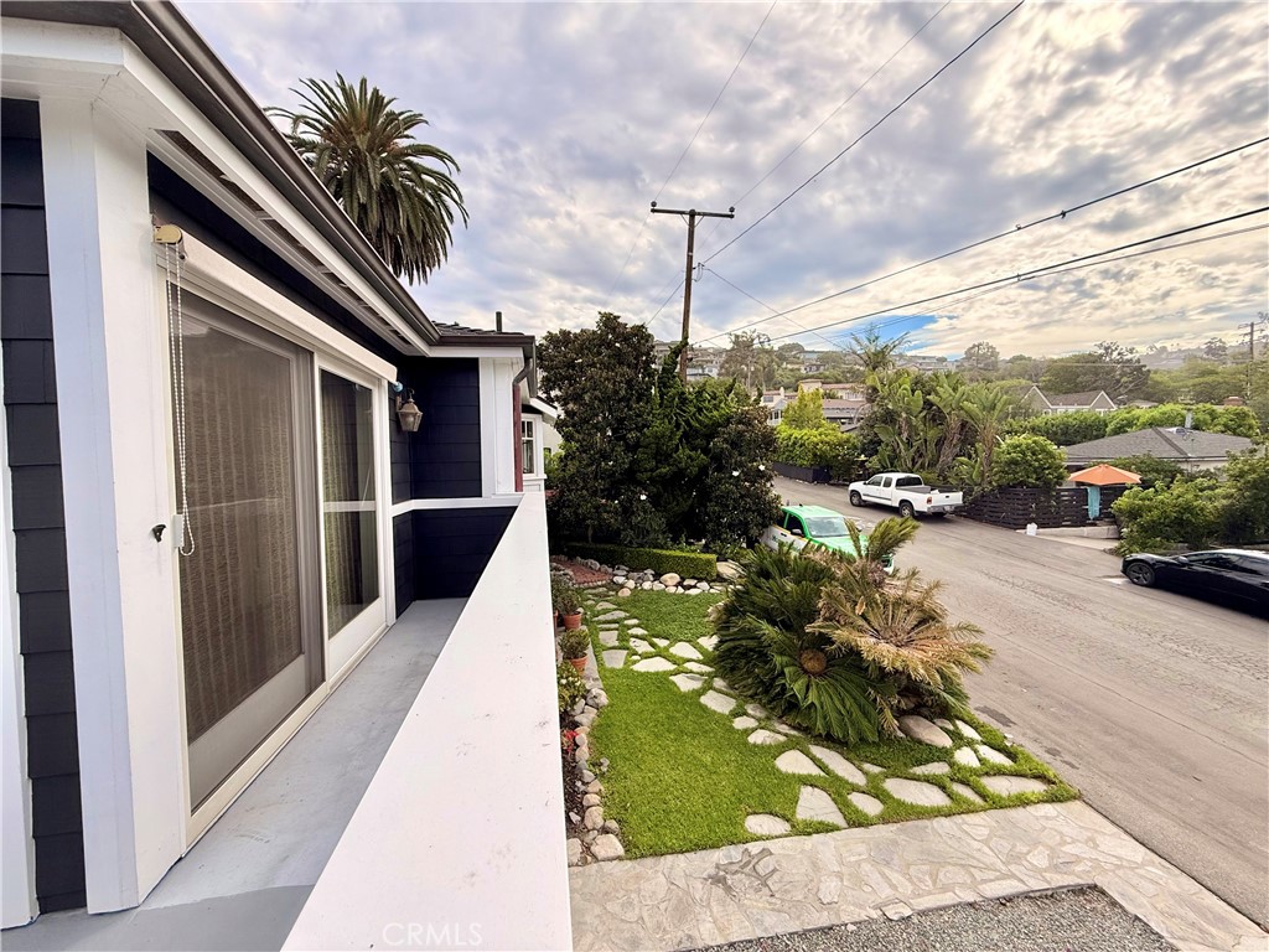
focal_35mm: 14
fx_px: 513
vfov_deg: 85.7
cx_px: 634
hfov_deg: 102.1
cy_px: 476
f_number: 2.2
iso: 64
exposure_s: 1/1698
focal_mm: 2.22
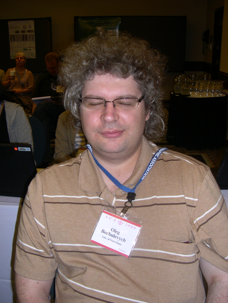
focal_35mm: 38
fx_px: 334
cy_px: 152
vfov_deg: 49.0
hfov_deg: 37.7
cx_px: 114
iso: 100
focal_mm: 8
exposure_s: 1/60
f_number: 2.8
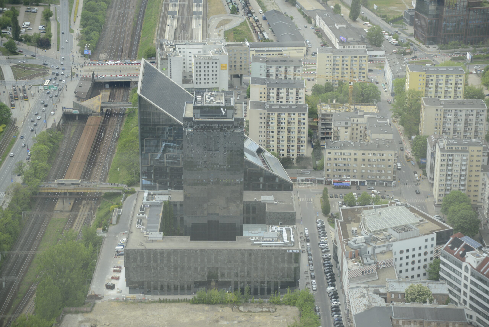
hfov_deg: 23.9
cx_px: 244
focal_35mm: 85
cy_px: 164
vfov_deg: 16.1
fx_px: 1155
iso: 560
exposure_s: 1/1600
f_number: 4.5
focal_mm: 85
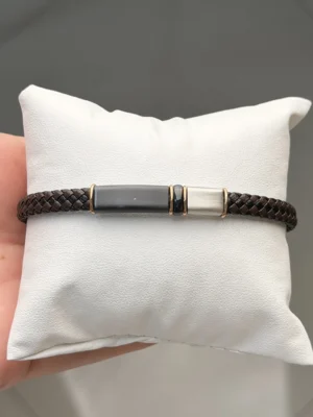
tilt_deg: -73.6
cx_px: 156
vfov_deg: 39.7
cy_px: 208
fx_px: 579
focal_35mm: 48
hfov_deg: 30.3
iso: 64
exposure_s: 1/652
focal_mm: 6.76
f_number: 1.78
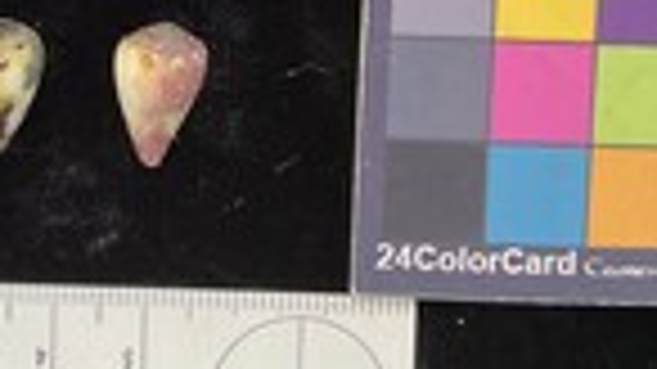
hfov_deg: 27.2
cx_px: 104
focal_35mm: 76
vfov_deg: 15.6
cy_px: 2
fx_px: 1324
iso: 80
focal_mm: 3
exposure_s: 1/60
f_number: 1.8
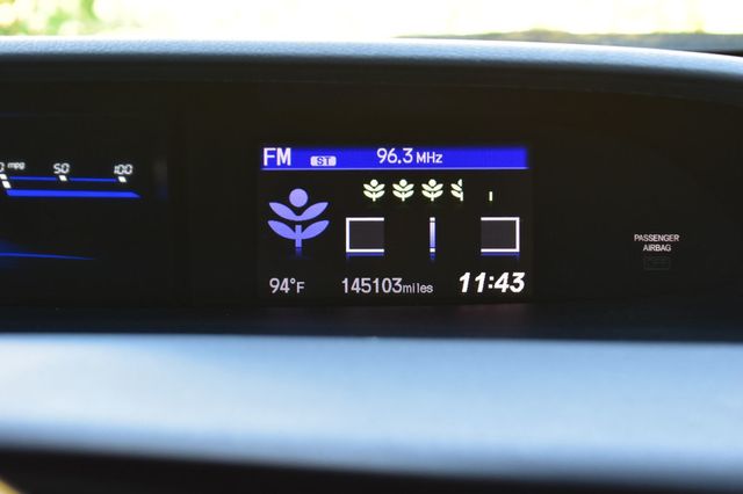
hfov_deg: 24.6
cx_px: 372
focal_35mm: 82
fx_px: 1702
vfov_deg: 16.5
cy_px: 247
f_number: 6.3
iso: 400
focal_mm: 55
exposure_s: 1/20
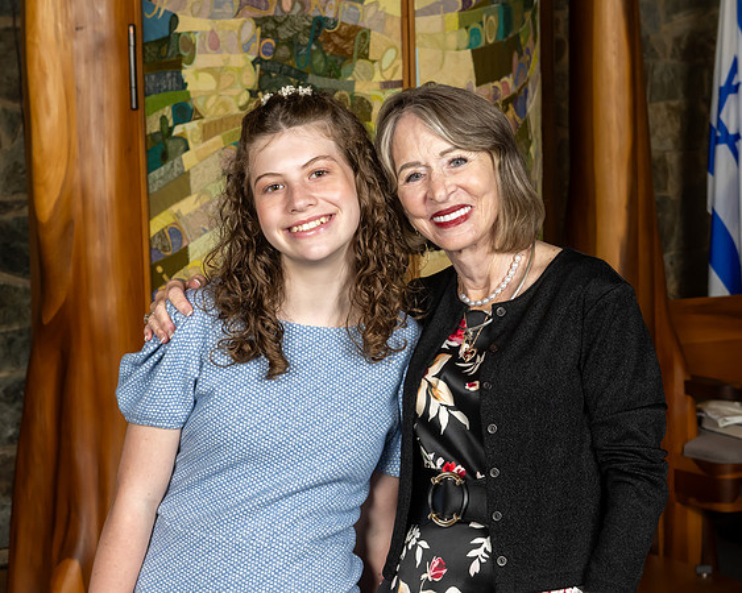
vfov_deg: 15.9
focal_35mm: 97
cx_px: 398
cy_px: 282
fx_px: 2126
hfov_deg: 19.8
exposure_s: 1/200
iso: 640
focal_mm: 55
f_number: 8
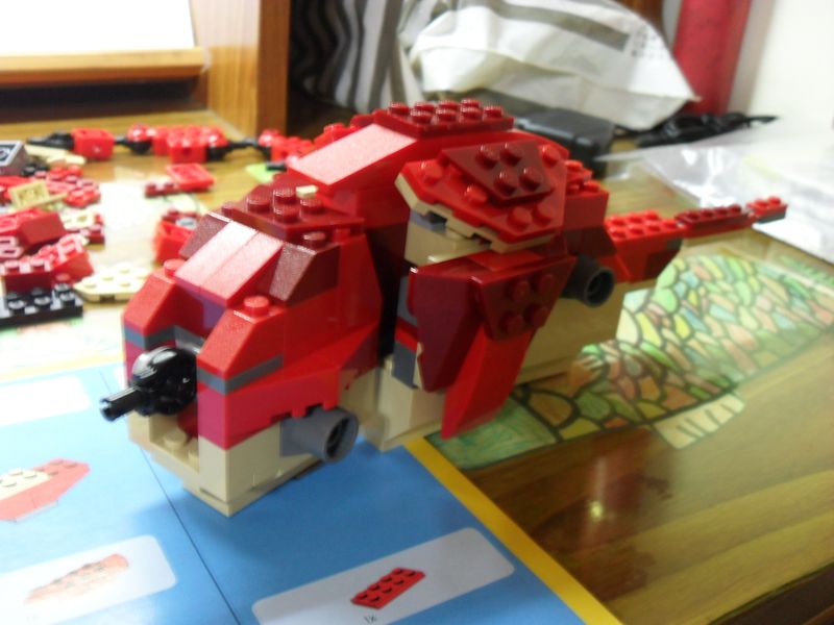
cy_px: 312
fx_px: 843
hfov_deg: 52.6
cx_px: 417
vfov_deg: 40.7
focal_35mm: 35
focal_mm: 6.2
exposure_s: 1/8
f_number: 2.8
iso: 200
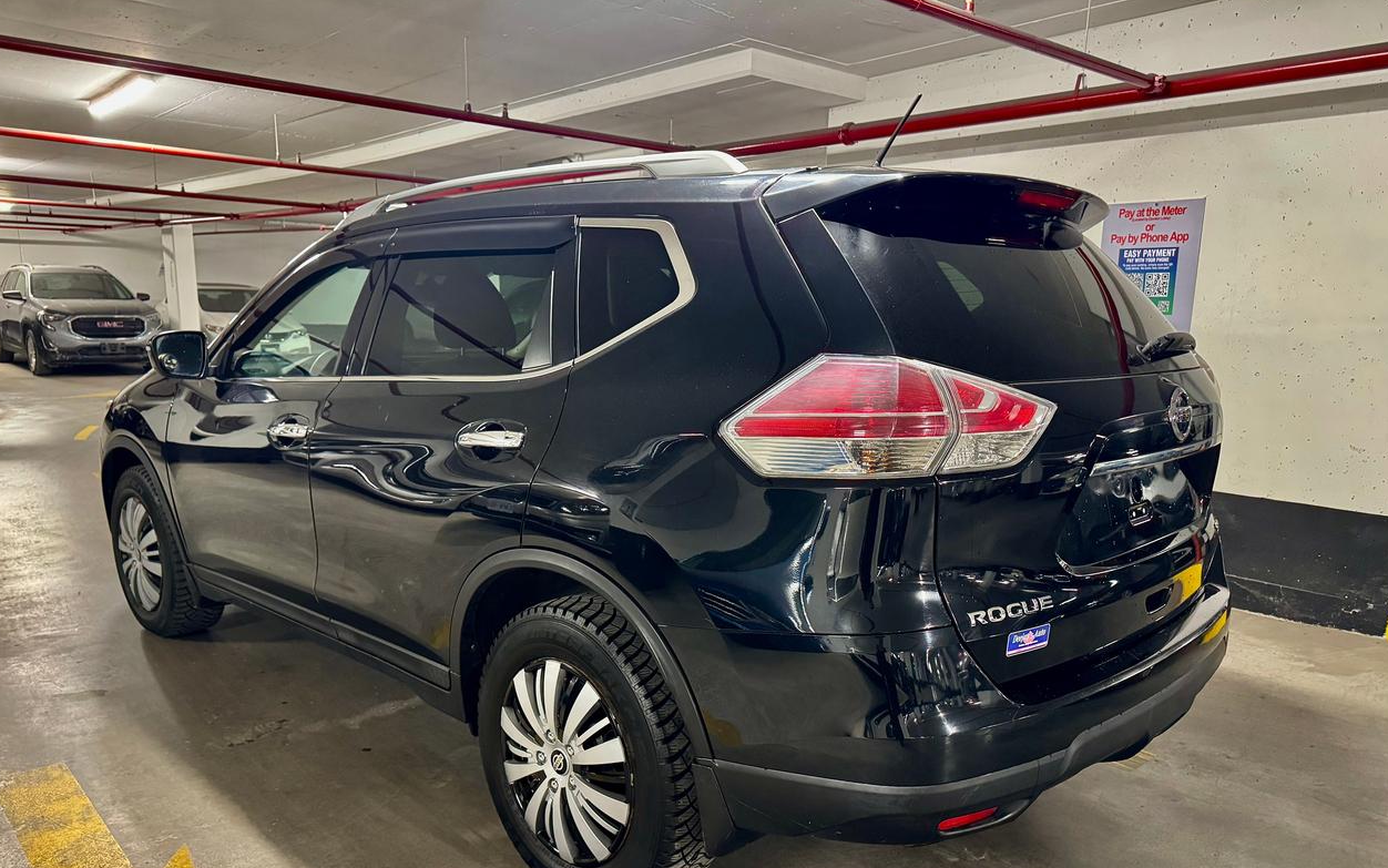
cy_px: 522
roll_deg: -1.2
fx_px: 984
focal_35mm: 26
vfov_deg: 47.3
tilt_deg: -13.1
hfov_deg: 70.4
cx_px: 692
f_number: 1.78
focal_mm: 6.76
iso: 800
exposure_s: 1/60
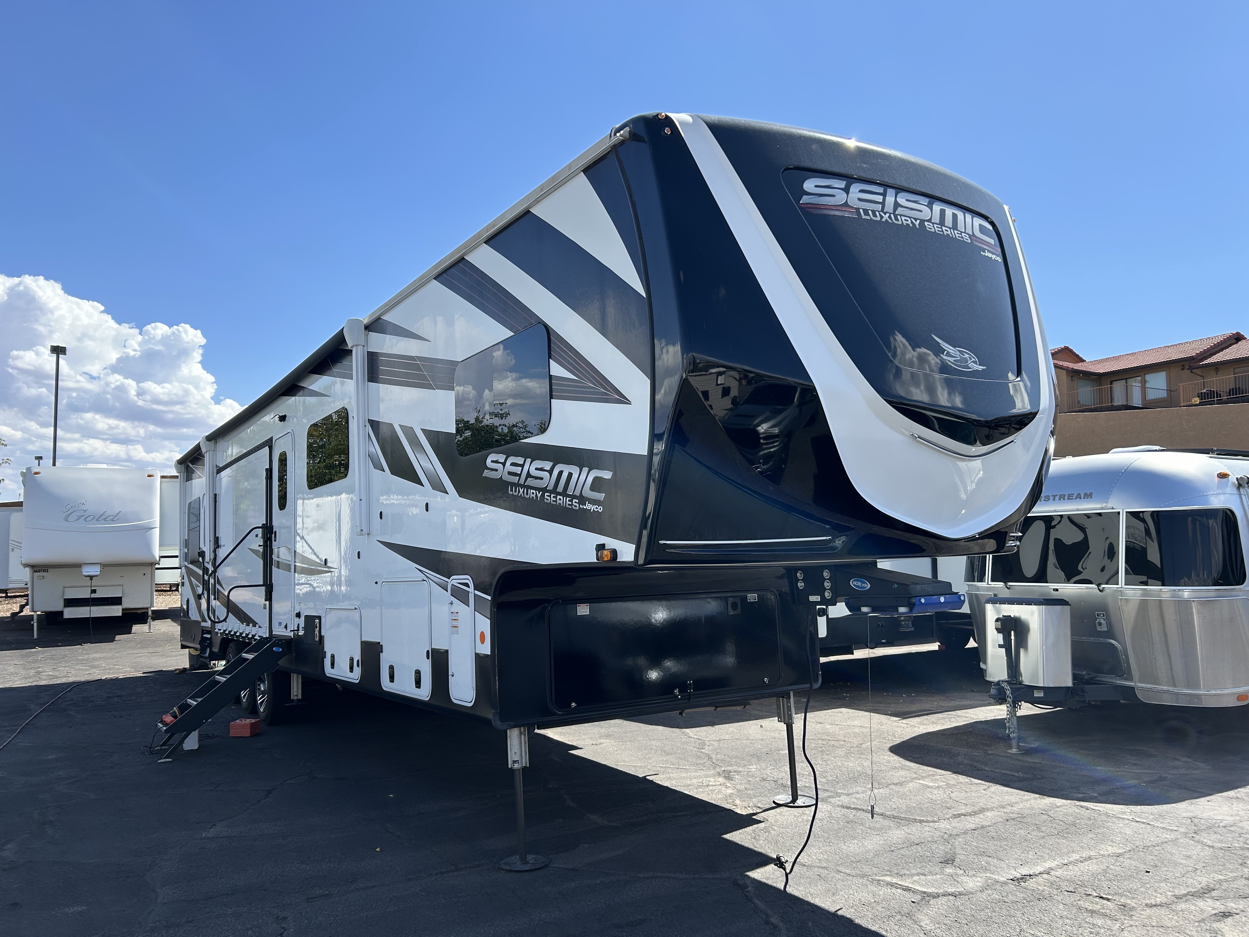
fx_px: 938
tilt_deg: +5.6
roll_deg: +0.2
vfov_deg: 53.1
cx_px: 624
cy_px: 468
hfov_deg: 67.3
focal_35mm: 26
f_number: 1.5
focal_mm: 5.7
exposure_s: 1/3165
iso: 50
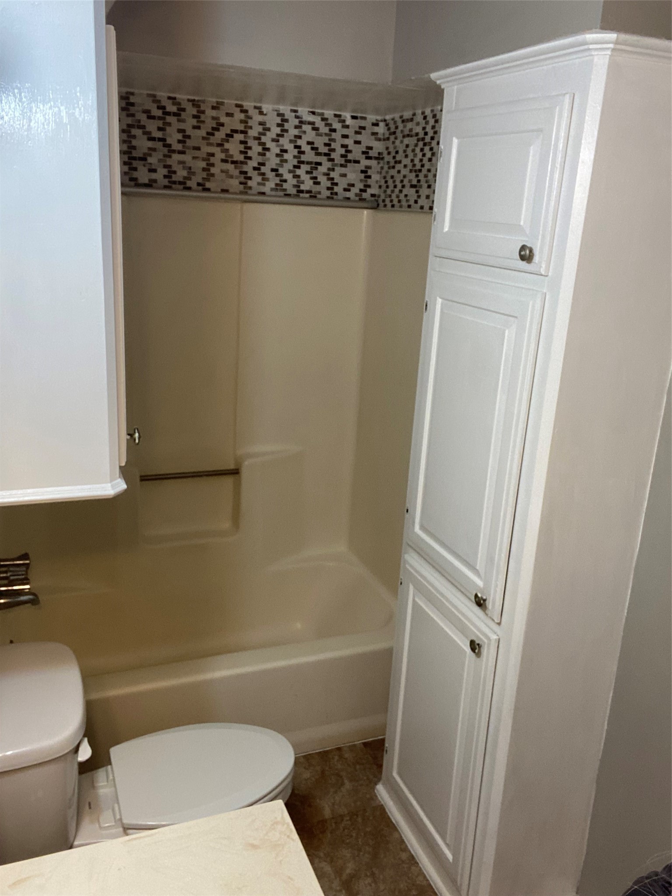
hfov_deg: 46.8
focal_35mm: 30
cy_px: 448
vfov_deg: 60.0
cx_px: 336
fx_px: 777
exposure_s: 1/60
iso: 160
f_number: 2.2
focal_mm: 2.71
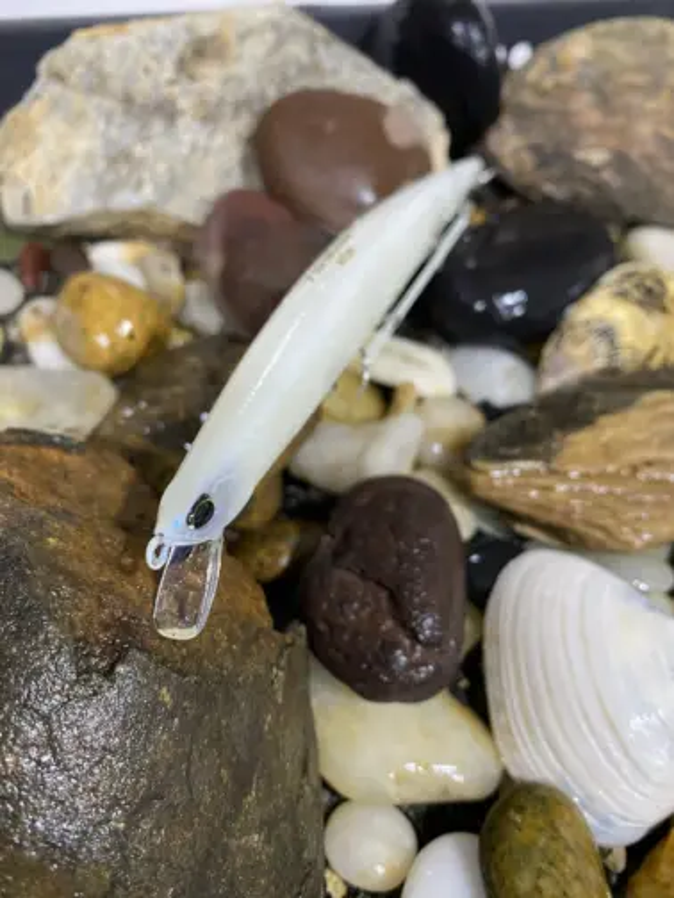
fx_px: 675
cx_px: 337
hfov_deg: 53.1
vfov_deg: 67.3
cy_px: 449
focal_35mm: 26
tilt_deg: -47.2
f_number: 1.8
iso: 500
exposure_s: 1/48
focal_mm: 4.25
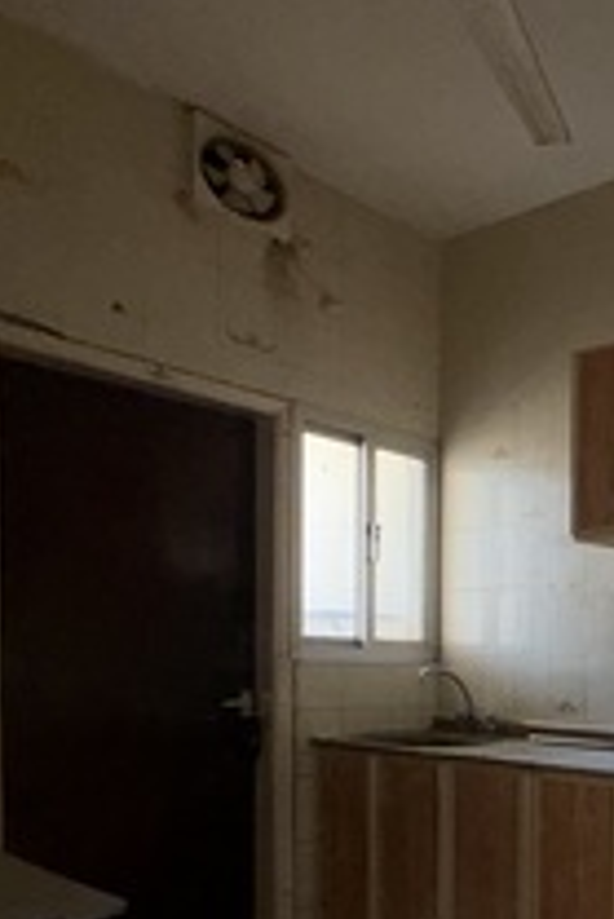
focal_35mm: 32
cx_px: 864
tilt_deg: -2.2
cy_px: 705
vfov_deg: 55.5
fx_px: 817
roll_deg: -1.3
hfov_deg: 29.6
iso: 125
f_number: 2.2
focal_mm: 2.22
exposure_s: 1/60
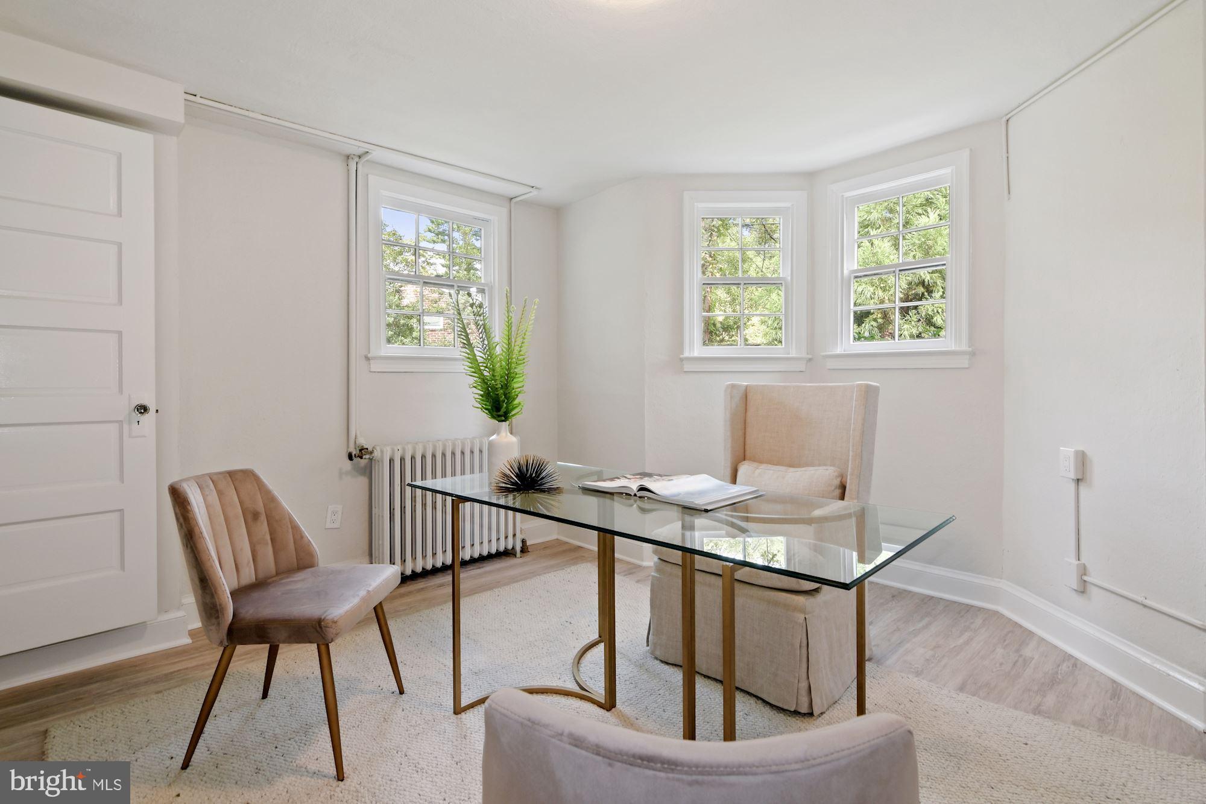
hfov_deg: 95.0
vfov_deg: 72.0
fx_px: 553
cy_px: 402
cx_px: 603
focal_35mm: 16
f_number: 8
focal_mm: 11
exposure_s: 1/4
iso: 200
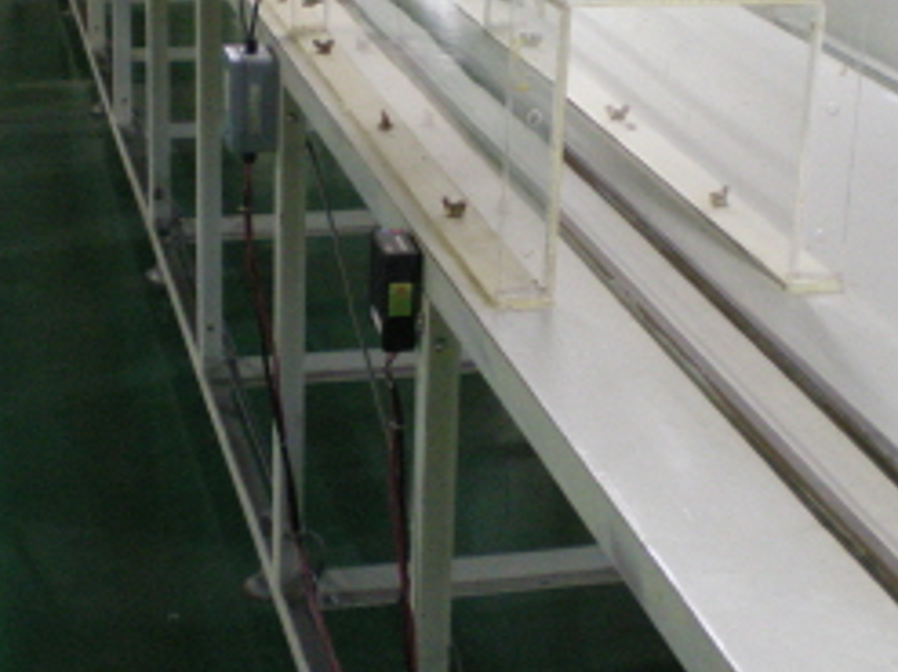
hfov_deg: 25.3
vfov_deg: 19.0
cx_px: 564
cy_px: 205
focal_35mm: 77
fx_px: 1997
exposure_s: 1/25
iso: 400
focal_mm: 6.3
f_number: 3.1
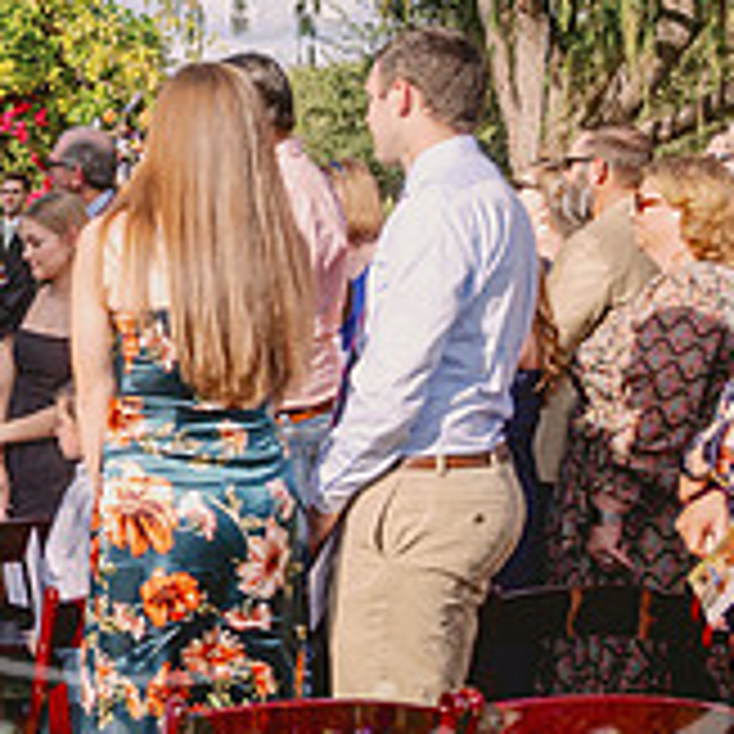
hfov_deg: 20.1
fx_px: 1847
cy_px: 266
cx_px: -288
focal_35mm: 77
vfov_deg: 22.4
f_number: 2.8
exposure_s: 1/4000
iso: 125
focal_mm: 25.5
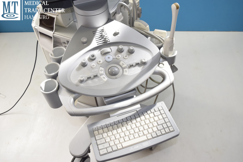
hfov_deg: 57.2
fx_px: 223
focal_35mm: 33
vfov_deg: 40.0
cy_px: 81
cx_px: 122
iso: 1000
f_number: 5.6
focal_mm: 22
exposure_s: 1/180
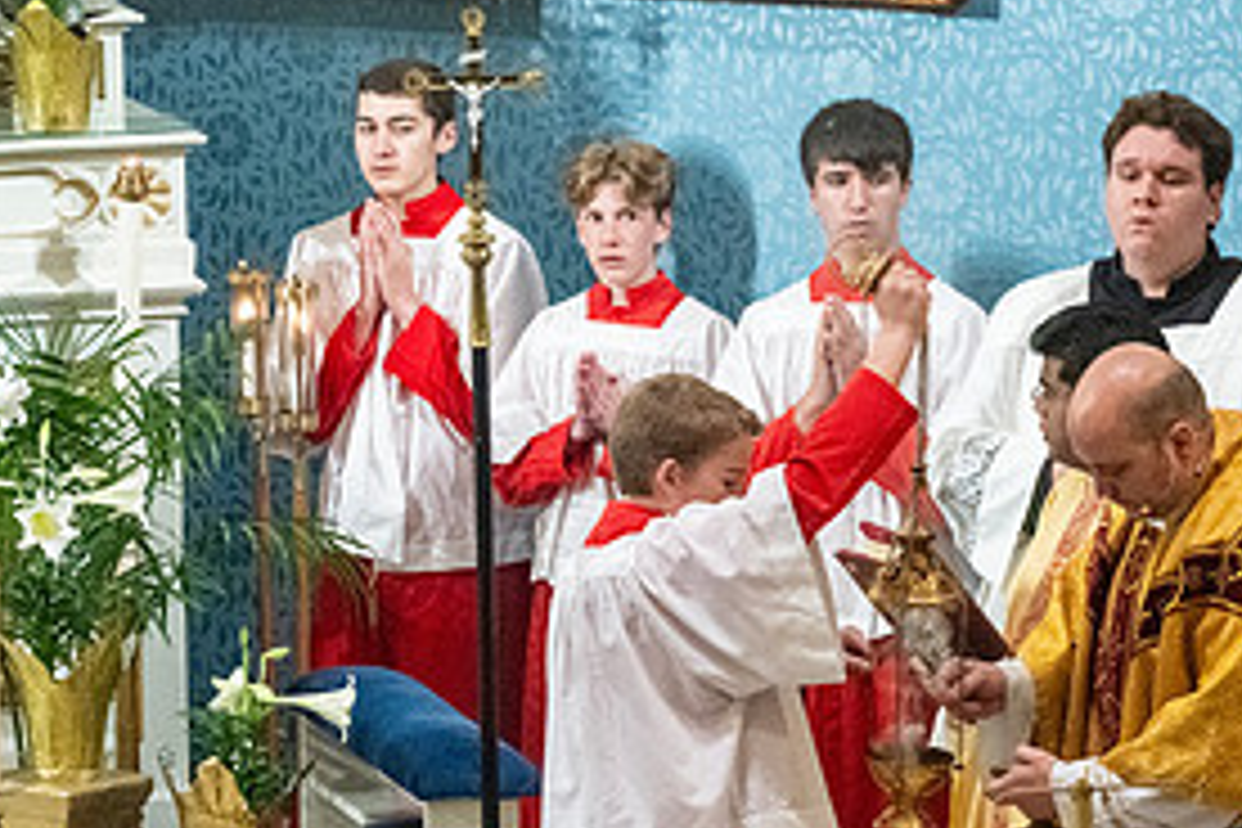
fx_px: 14523
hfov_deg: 4.9
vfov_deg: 3.3
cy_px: 799
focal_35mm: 421
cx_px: 1098
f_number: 11
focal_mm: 200
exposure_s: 1/60
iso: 5000
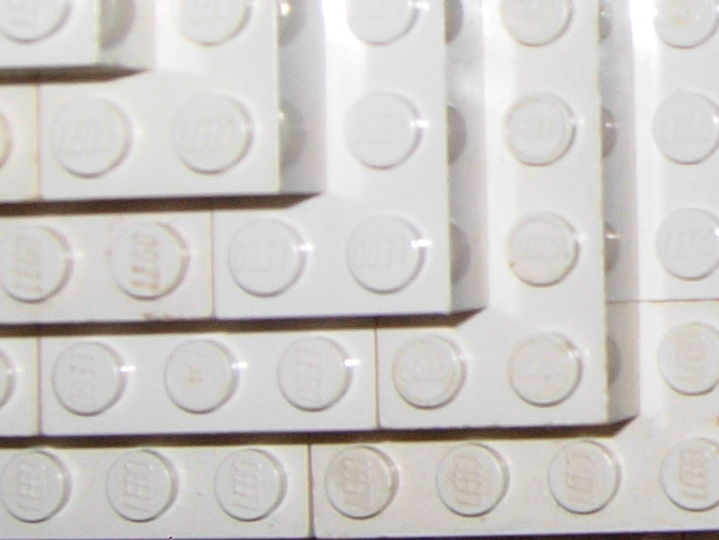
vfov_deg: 8.4
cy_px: -147
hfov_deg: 10.6
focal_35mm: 175
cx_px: 1314
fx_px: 3637
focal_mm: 7.5
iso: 50
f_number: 3.8
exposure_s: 1/45.2
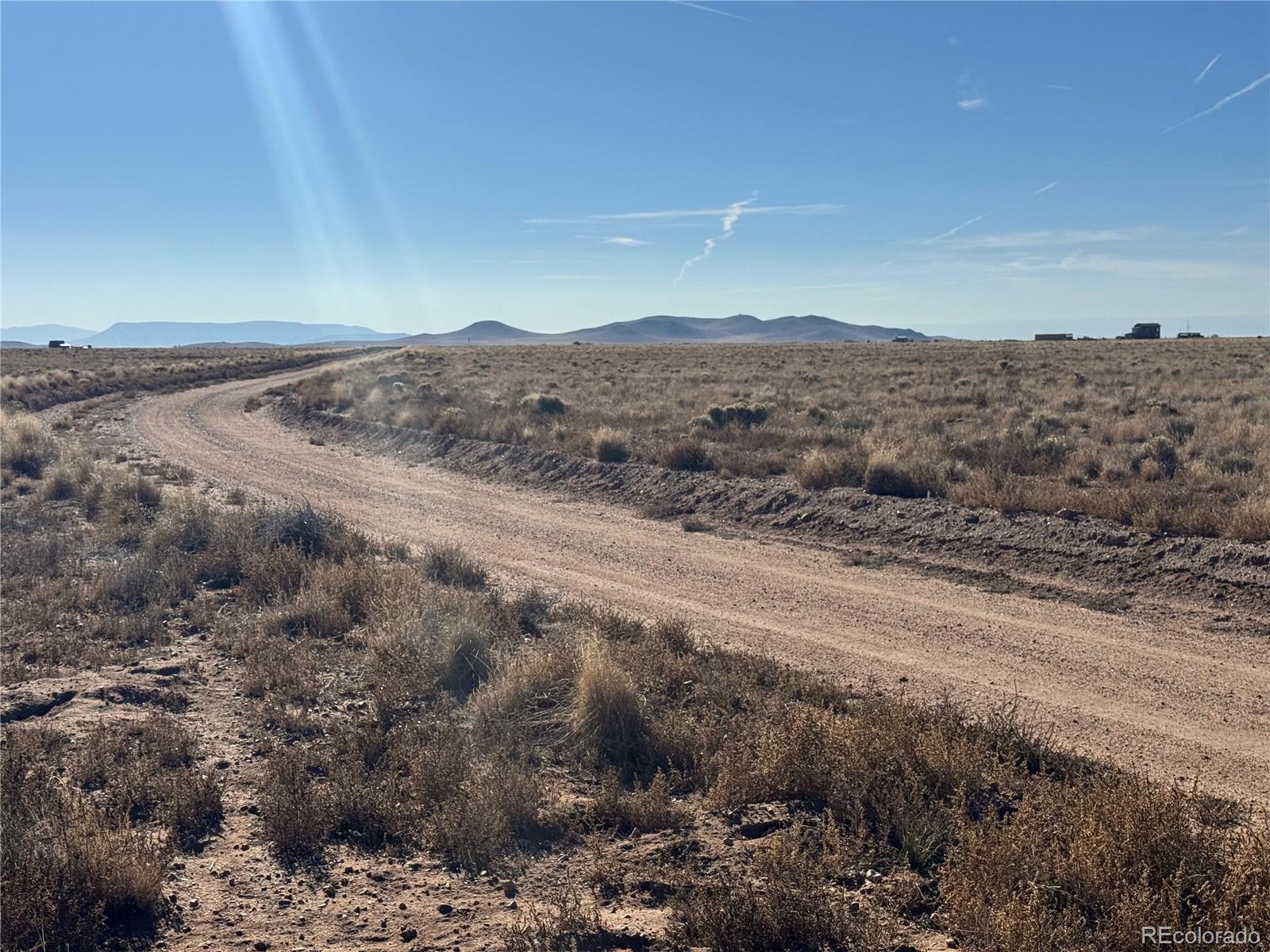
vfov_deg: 30.3
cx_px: 635
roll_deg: +0.1
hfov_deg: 39.7
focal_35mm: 48
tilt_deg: -4.2
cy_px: 476
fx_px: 1761
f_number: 1.78
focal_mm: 6.76
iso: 80
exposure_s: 1/15385
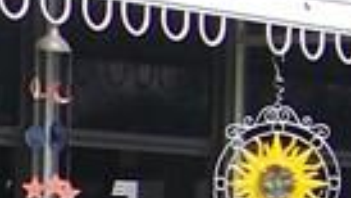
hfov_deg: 7.0
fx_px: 2736
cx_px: -430
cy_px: 414
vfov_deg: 4.1
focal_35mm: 294
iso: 64
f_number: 2.8
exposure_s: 1/800
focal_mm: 5.85
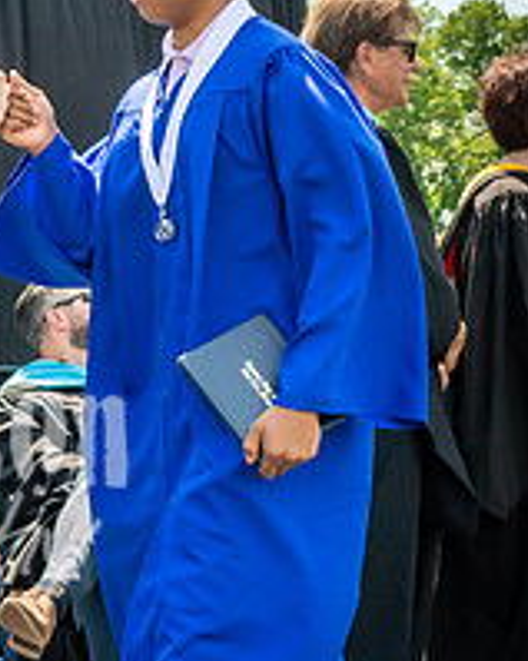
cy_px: 319
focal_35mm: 115
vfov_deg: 16.7
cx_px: 53
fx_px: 2248
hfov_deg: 13.3
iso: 200
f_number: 7.1
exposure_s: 1/800
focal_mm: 24
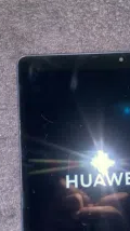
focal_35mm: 53
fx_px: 326
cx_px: 112
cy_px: 141
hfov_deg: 22.2
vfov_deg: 39.0
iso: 64
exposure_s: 1/34
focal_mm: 4.25
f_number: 1.8
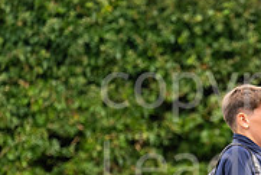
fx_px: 6980
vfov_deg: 1.4
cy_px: 179
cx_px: 290
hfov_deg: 2.1
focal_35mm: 962
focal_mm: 300
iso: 500
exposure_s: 1/3200
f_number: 4
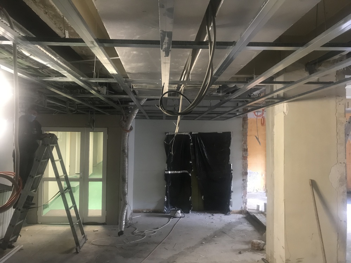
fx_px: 284
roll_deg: -0.1
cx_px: 176
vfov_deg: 49.7
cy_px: 132
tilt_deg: +1.4
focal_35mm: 28
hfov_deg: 63.5
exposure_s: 1/11
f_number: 1.8
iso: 100
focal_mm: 3.99
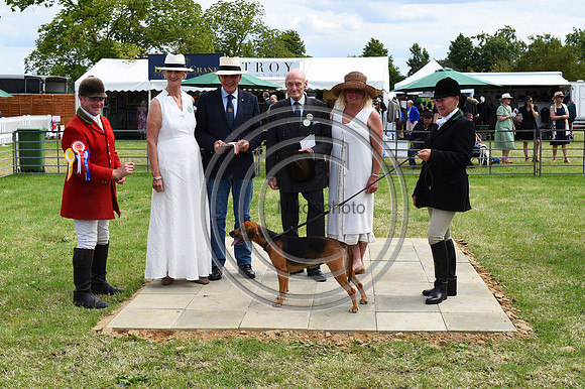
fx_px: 812
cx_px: 292
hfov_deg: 39.6
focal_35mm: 50
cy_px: 194
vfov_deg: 27.0
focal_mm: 50
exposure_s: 1/1250
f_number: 9
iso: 640
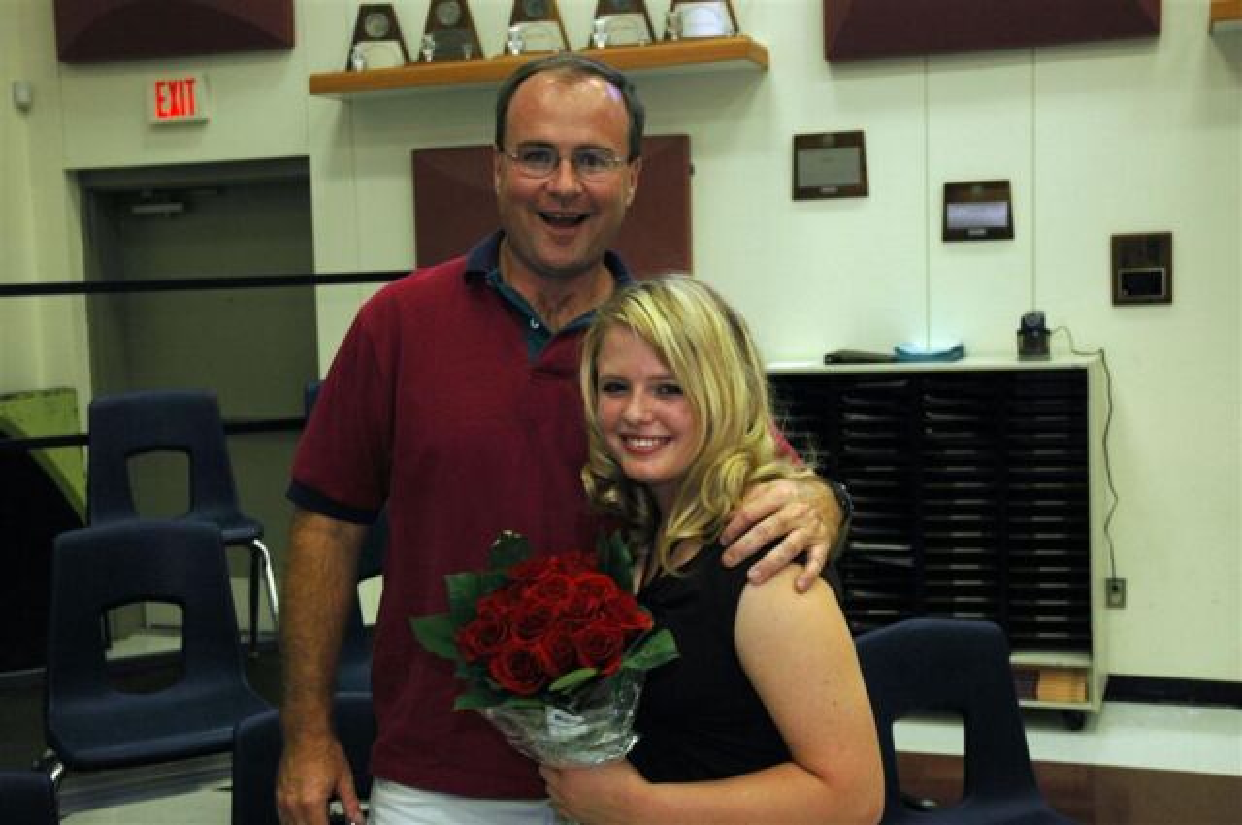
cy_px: 412
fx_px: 1602
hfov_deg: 42.4
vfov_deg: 28.9
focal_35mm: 46
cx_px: 621
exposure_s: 1/60
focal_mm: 31
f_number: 4
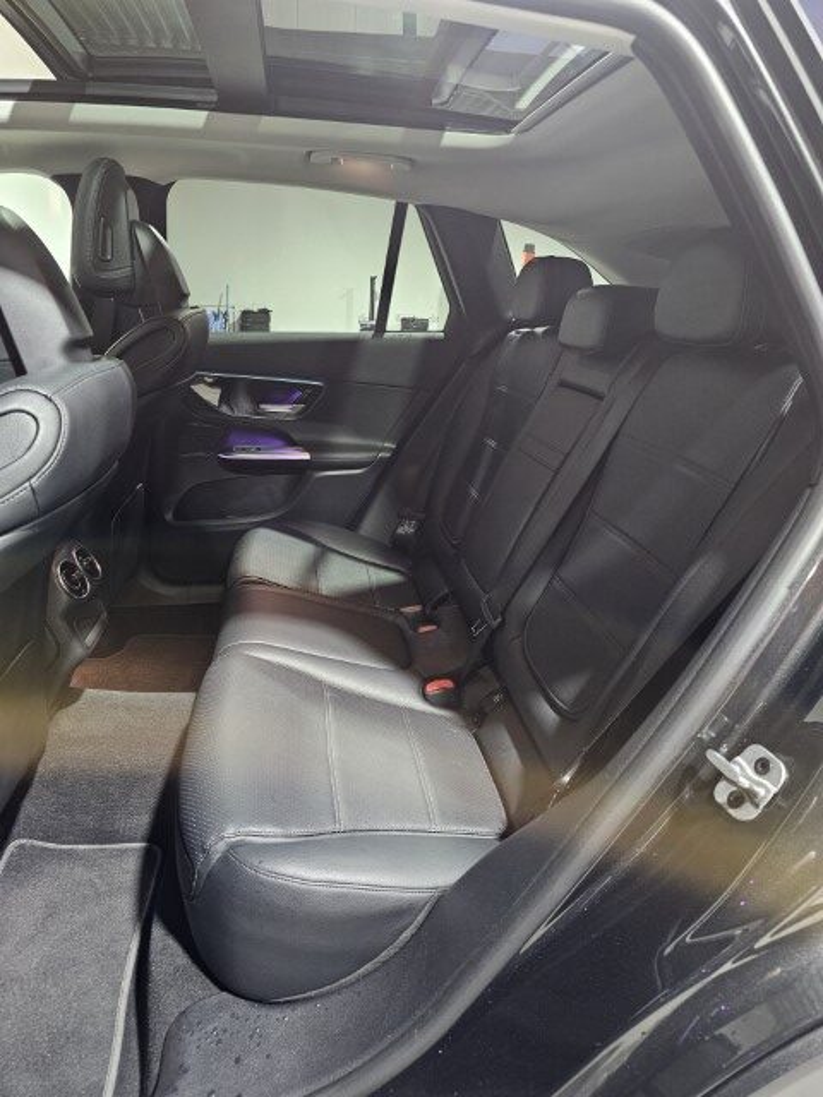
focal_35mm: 23
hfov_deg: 58.9
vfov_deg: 73.9
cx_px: 412
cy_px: 548
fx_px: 729
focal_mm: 6.3
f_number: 1.7
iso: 640
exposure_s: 1/33
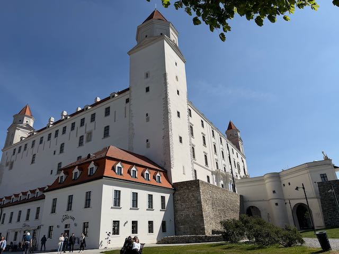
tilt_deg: +23.2
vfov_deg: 56.8
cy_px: 127
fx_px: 235
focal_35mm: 24
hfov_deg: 71.6
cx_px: 170
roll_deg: +3.0
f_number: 1.78
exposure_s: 1/9091
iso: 80
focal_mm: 6.76
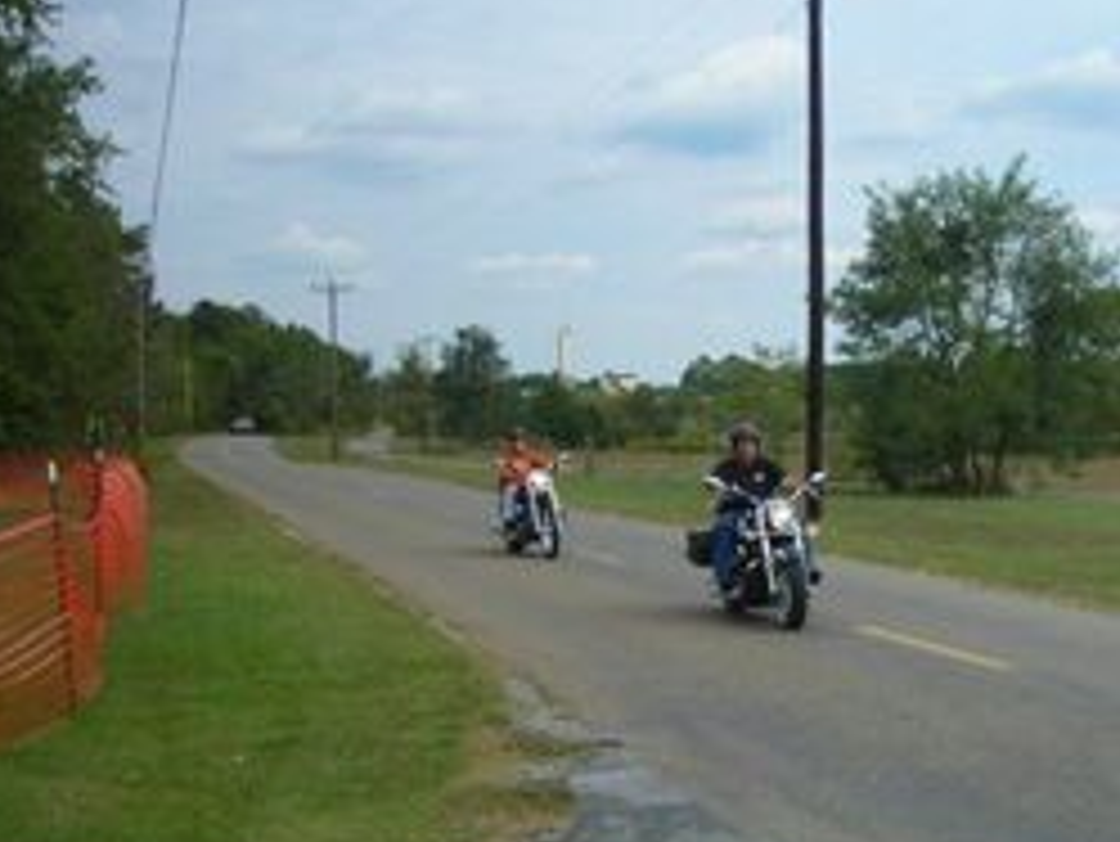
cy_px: 567
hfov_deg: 31.2
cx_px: 805
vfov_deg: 23.9
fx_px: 1975
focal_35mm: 61
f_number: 6.4
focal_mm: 6.3
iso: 50
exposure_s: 1/144
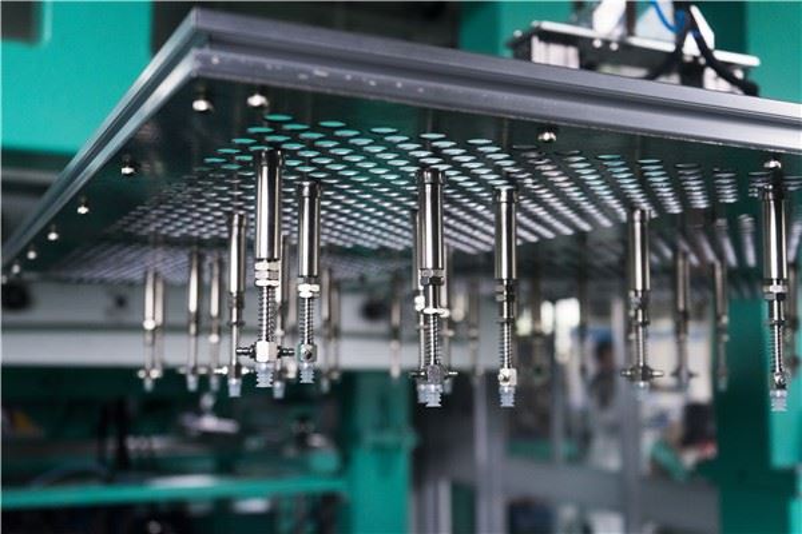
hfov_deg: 45.4
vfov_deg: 31.2
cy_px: 267
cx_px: 401
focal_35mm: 43
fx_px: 958
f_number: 4.5
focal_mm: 43
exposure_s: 1/160
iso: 2000
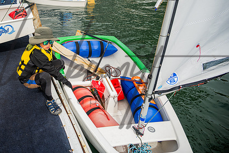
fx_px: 216
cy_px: 46
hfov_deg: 54.0
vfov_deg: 38.3
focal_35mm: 34
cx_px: 67
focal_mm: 24
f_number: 4
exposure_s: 1/1600
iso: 200
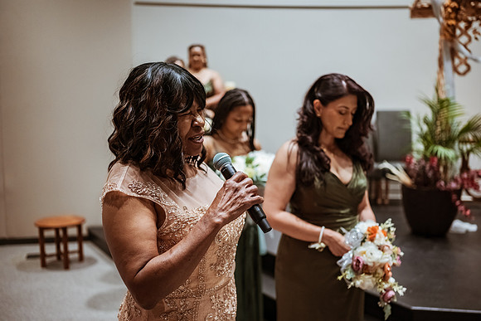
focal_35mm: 35
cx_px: 240
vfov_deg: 37.9
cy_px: 160
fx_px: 468
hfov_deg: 54.4
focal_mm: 35
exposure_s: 1/500
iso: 1250
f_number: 1.8
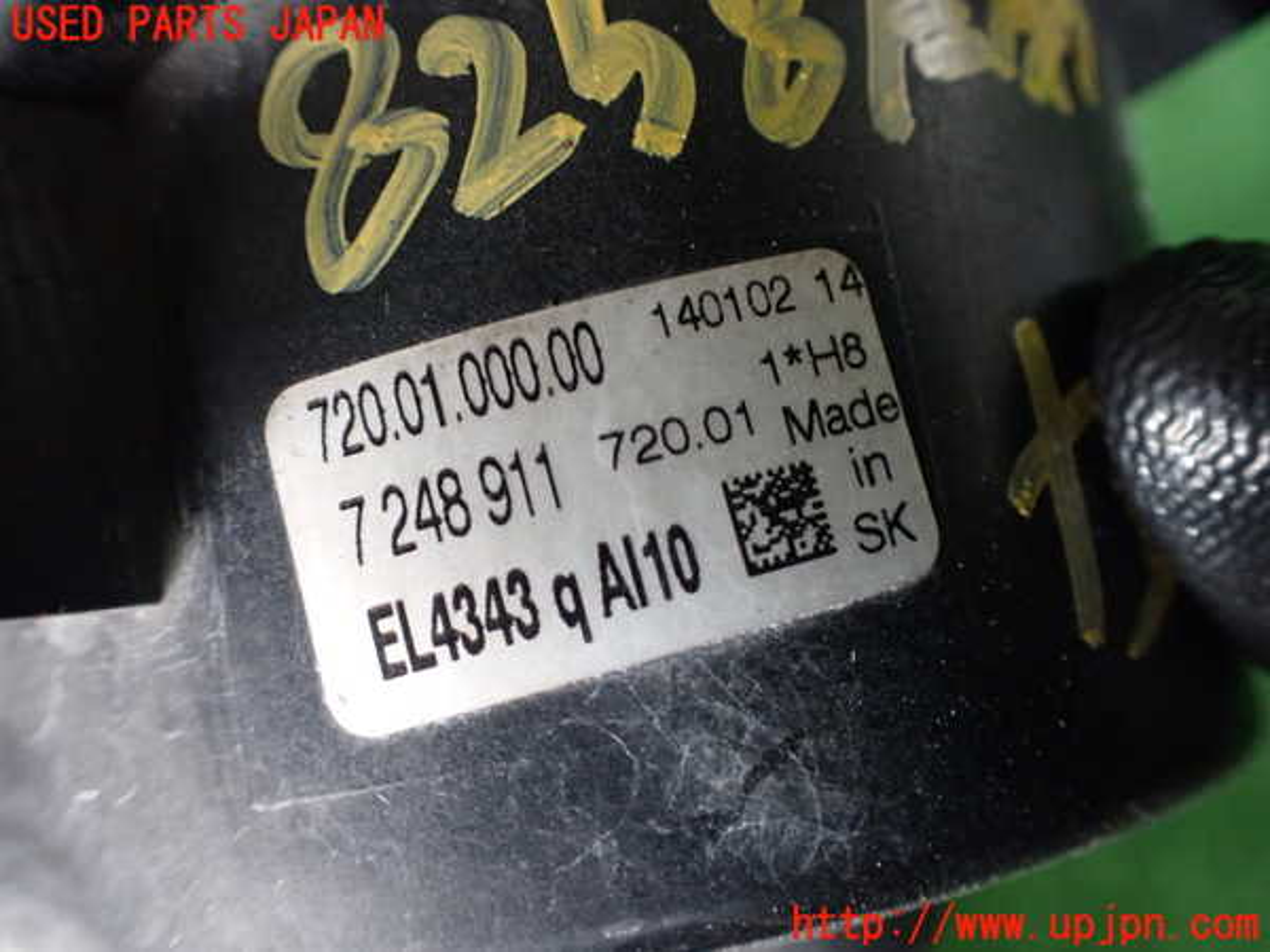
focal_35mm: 30
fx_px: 1101
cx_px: 635
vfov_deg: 46.8
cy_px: 476
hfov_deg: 60.0
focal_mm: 5.4
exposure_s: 1/30
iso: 800
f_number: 2.3
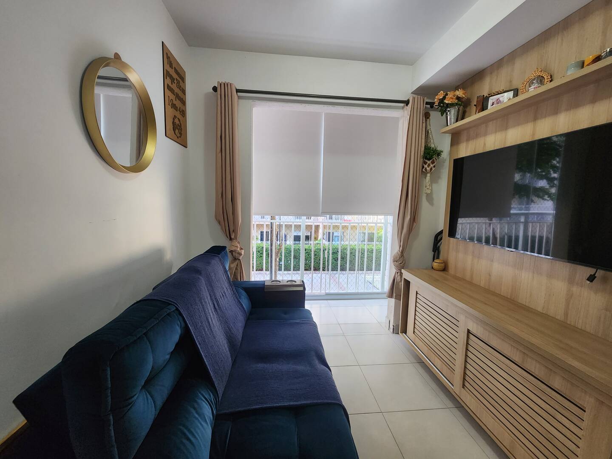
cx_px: 306
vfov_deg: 89.9
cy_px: 230
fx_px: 230
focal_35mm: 13
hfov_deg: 106.2
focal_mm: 2.2
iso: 250
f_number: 2.2
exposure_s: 1/60
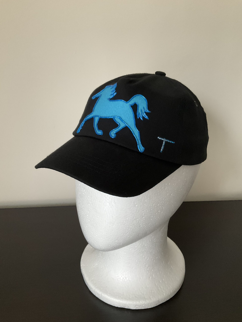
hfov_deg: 48.2
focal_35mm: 29
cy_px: 161
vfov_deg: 61.7
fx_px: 270
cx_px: 121
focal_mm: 3
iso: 250
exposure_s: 1/60
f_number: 1.8
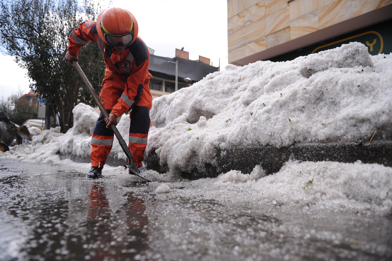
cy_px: 130
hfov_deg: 73.8
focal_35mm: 24
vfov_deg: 53.1
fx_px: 261
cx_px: 196
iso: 400
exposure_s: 1/1600
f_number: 3.2
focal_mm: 24
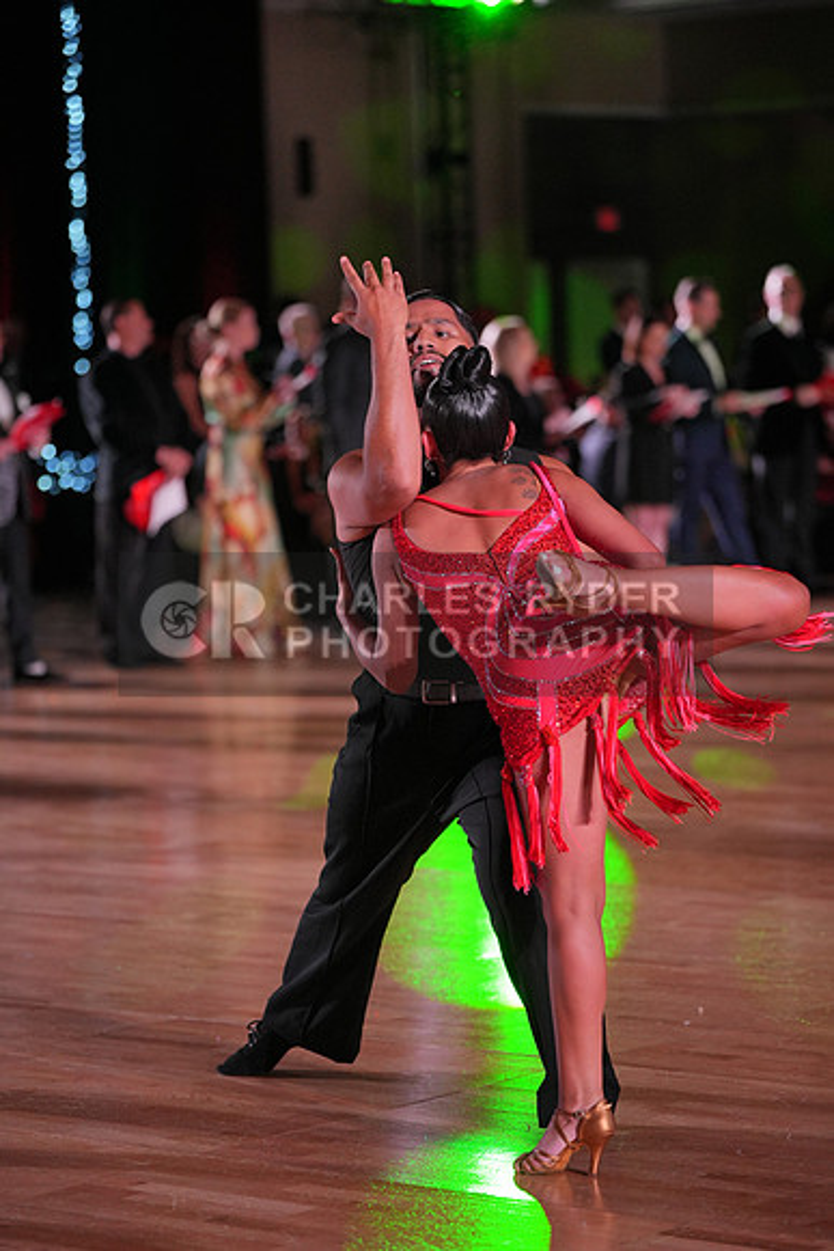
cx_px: 417
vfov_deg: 17.6
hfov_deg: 11.8
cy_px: 626
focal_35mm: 116
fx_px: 4028
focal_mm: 116
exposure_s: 1/800
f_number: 2.8
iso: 1600
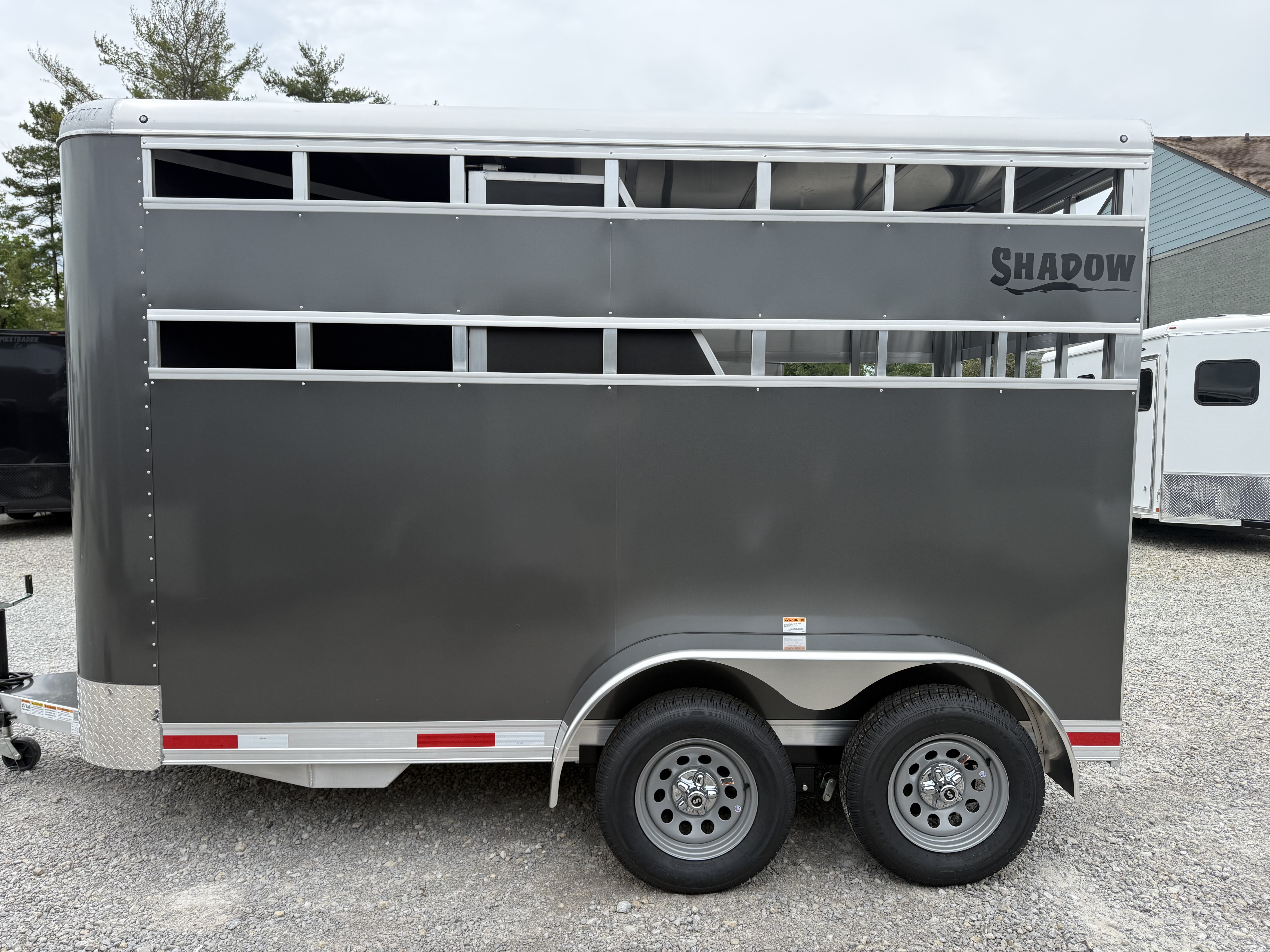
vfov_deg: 56.8
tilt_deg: -4.2
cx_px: 635
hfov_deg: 71.6
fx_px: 881
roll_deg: +0.2
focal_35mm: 24
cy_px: 476
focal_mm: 6.76
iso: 100
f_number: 1.78
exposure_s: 1/2801
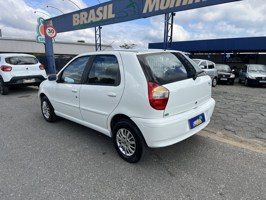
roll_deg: -0.9
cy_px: 100
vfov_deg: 53.1
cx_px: 133
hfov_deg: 67.3
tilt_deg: -10.4
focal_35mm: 26
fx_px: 200
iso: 50
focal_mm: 5.7
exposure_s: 1/3077
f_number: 1.5
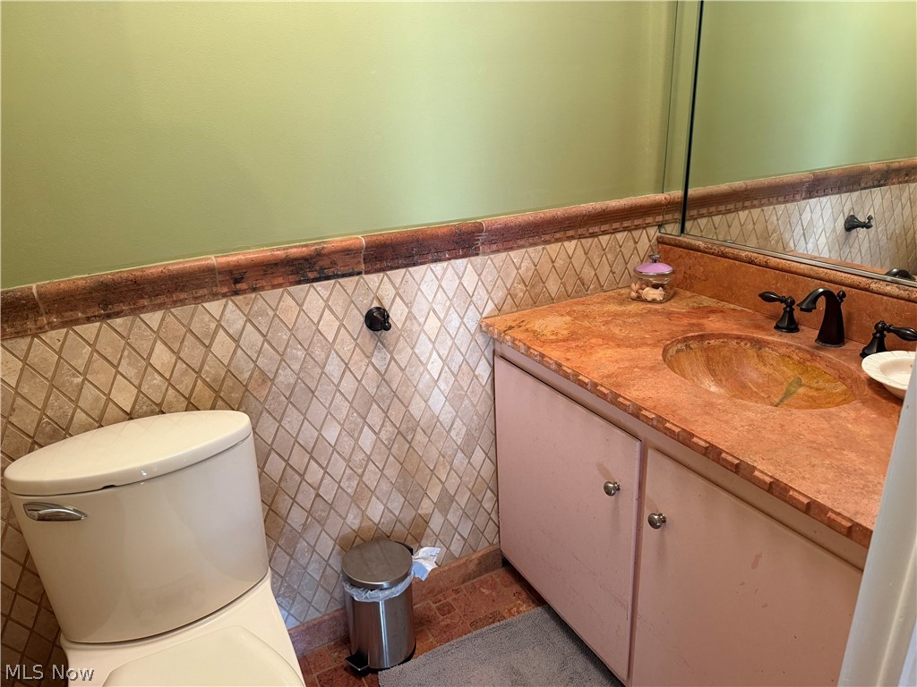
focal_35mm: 24
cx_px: 458
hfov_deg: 71.6
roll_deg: +2.6
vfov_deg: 56.8
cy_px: 344
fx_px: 636
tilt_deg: -21.1
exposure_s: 1/60
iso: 320
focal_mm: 6.76
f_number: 1.78
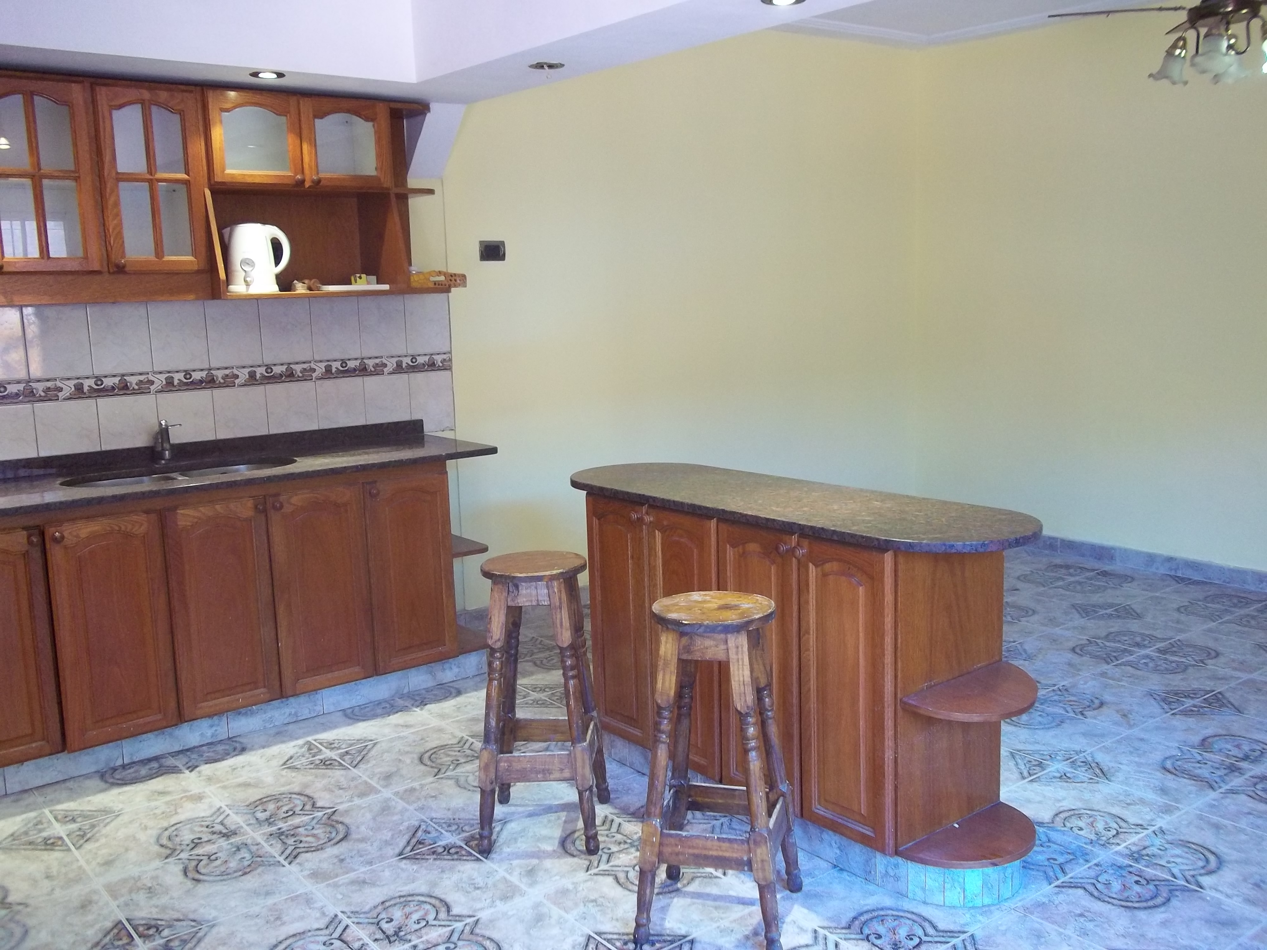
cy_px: 475
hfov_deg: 56.8
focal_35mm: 32
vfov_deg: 44.2
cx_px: 634
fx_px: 1171
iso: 160
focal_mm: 5.7
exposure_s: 1/13
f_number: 2.9
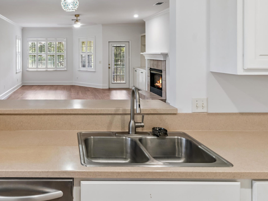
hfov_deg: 59.3
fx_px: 225
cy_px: 62
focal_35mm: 29
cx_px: 77
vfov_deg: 47.2
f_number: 8
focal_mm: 17
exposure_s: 1/10
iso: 250
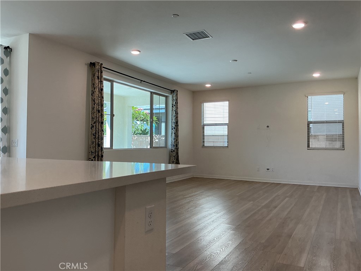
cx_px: 180
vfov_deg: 48.2
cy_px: 136
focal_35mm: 29
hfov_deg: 61.7
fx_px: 302
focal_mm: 3
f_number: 1.8
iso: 40
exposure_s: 1/120
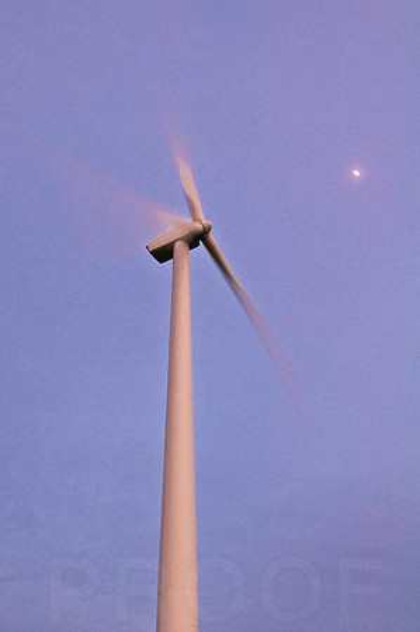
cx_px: 210
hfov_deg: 36.8
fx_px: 631
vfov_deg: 53.2
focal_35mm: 36
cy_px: 316
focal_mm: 24
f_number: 11
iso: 200
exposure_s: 1/4
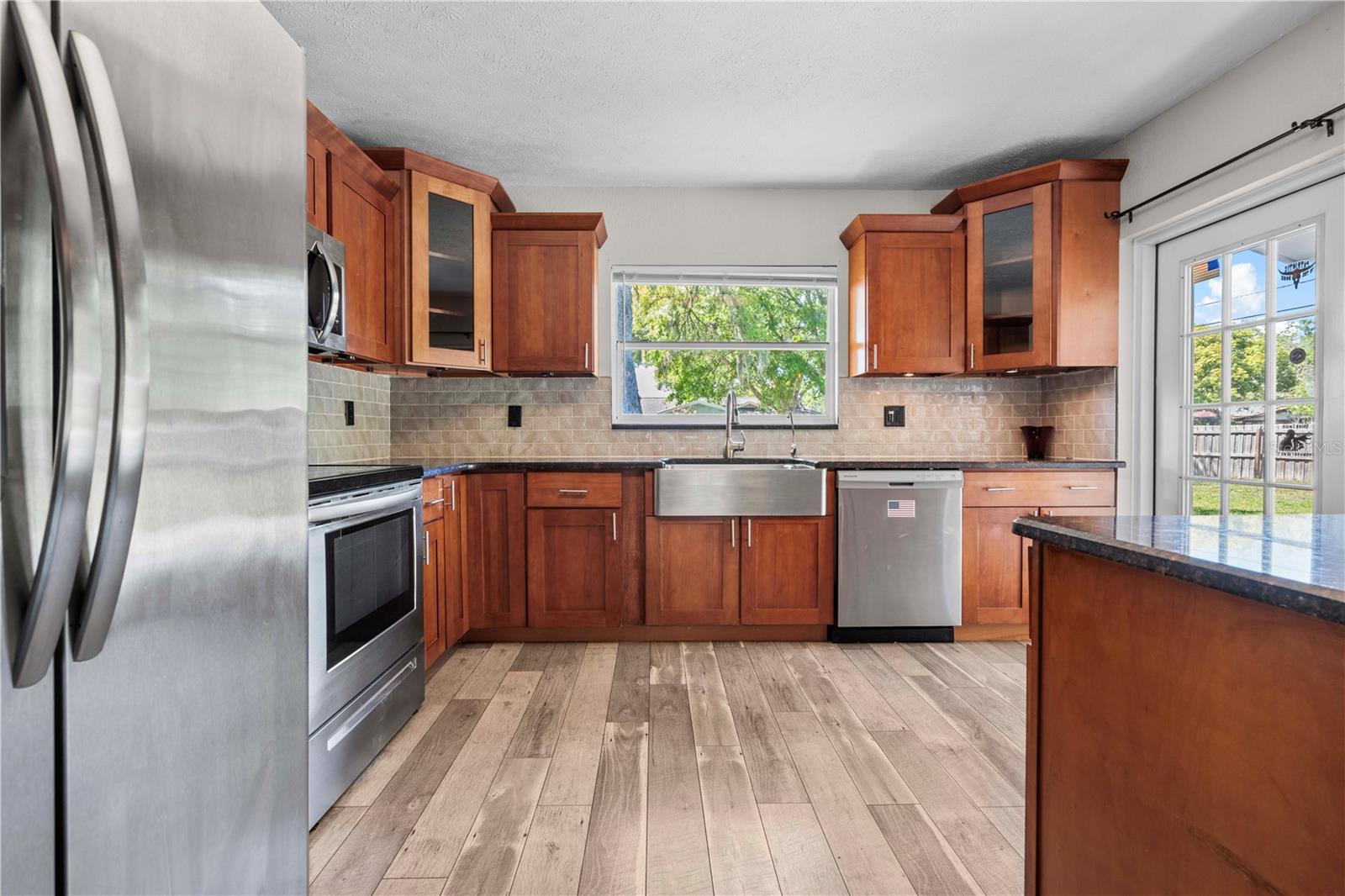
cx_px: 672
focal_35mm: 16
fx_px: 598
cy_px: 448
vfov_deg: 73.7
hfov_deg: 96.7
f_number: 8
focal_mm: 16
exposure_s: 1/1.67
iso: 200
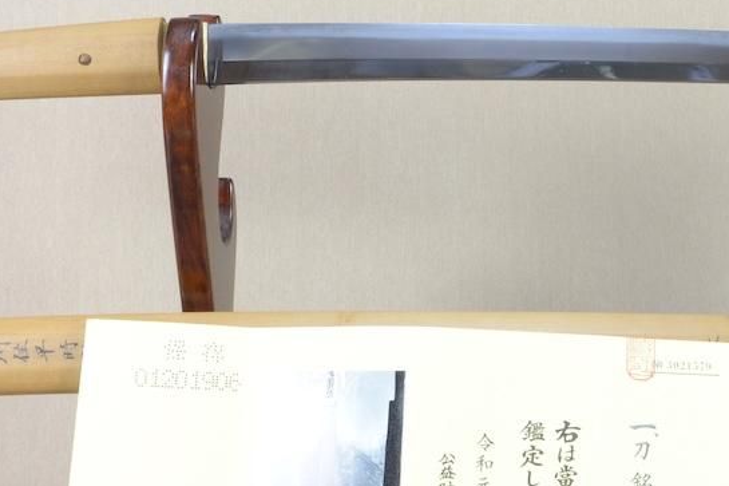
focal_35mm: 77
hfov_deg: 25.8
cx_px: 586
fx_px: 1559
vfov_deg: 17.6
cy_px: 132
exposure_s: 1/2
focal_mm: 20
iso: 400
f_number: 11
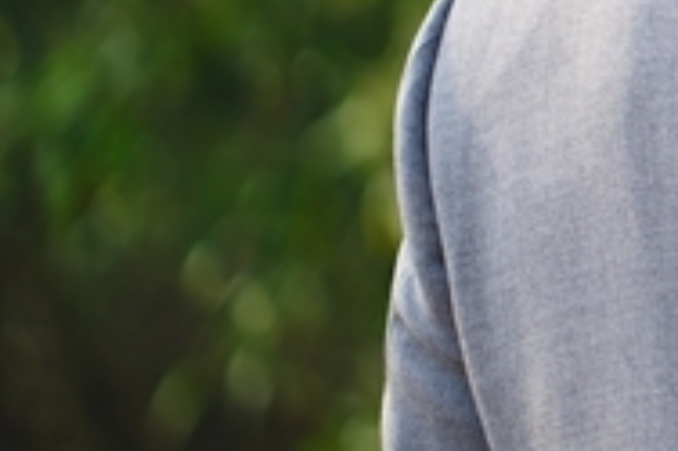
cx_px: 1616
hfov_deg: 4.9
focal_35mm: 408
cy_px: -494
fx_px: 7677
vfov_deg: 3.3
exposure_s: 1/500
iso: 100
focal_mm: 85
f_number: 1.8
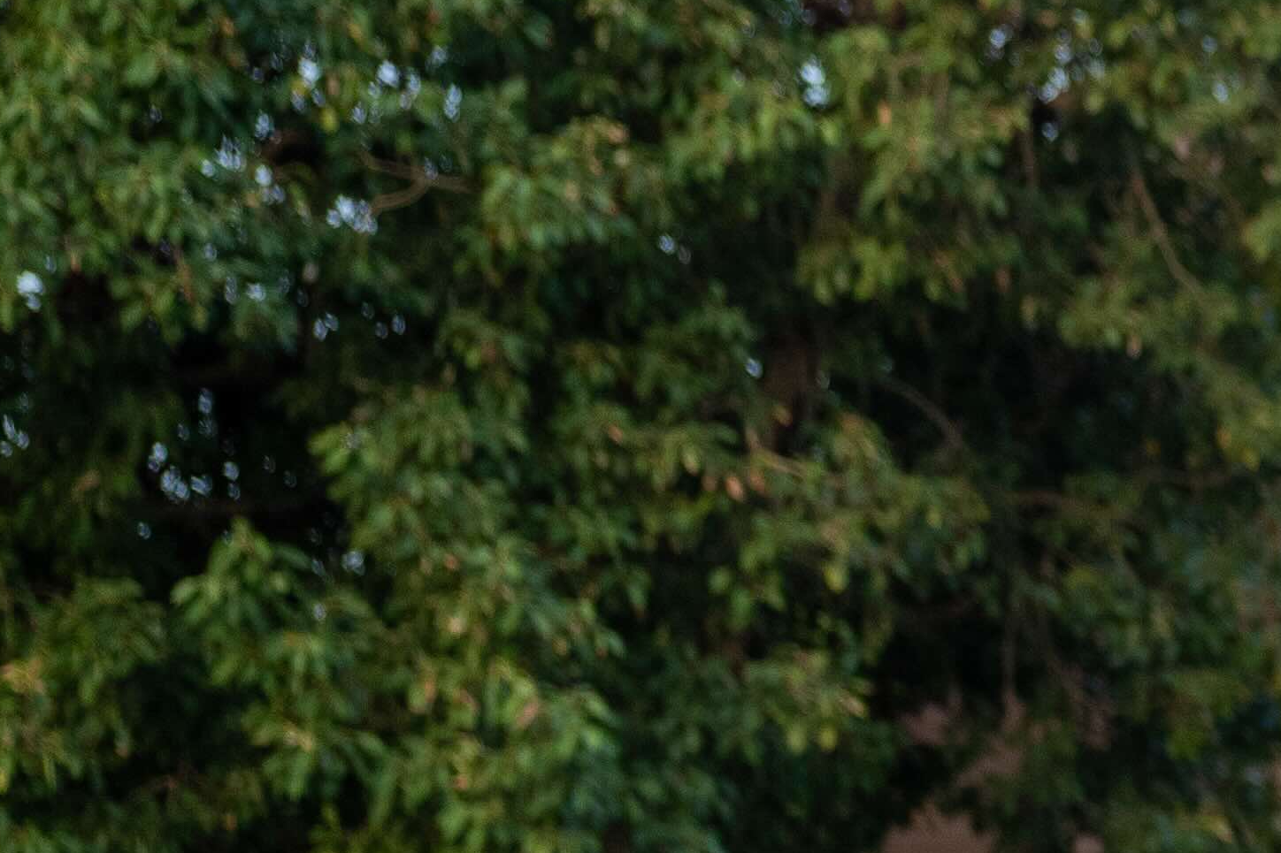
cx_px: 3086
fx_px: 7578
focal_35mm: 213
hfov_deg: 8.8
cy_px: 1325
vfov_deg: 6.4
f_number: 2.8
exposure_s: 1/250
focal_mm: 44
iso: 400
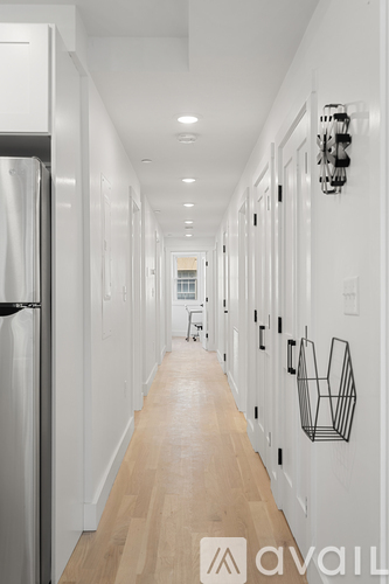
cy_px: 292
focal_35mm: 35
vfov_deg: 54.5
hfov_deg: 37.8
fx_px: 568
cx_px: 194
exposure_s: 1/4
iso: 200
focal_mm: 35
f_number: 7.1
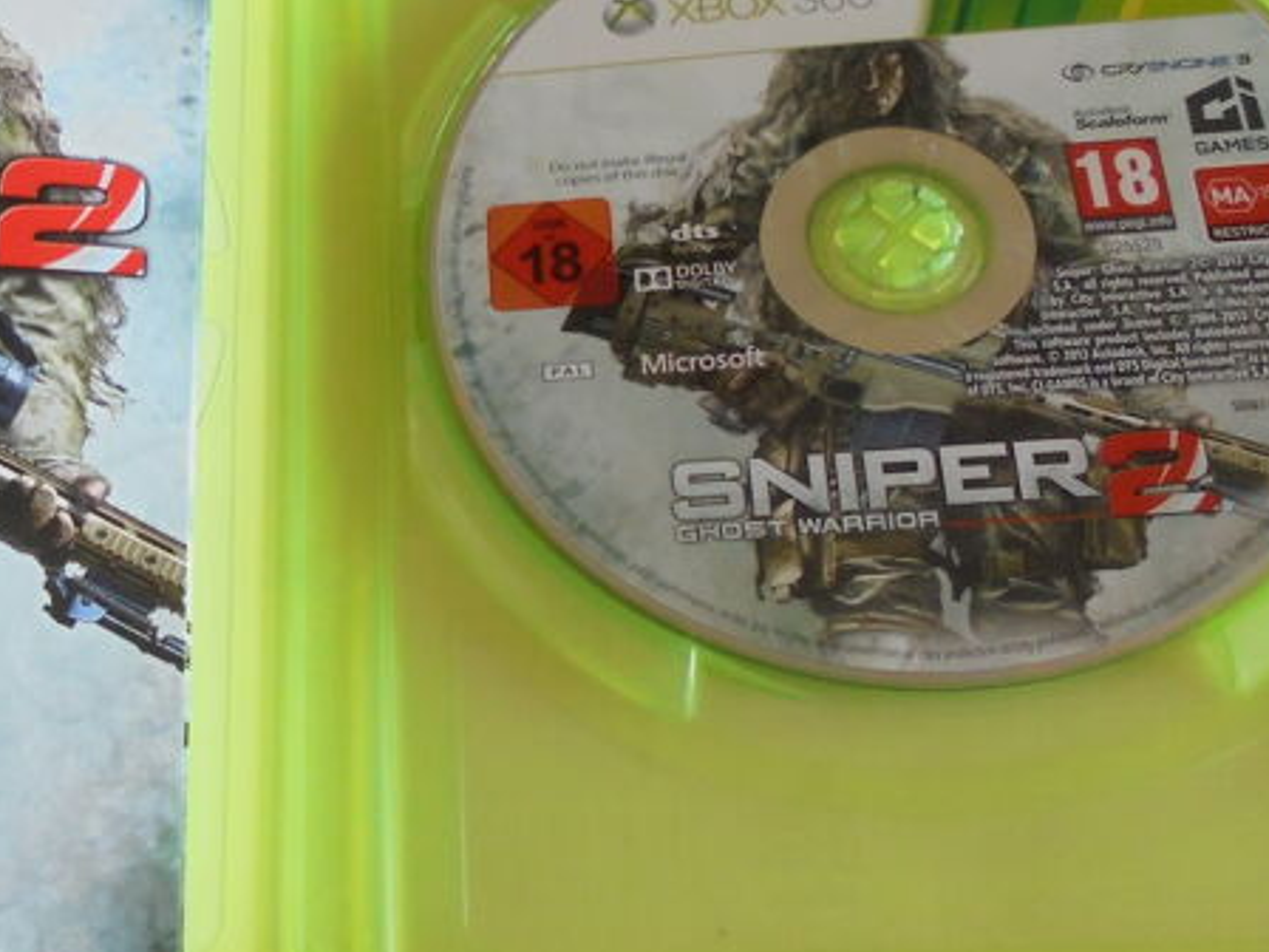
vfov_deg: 25.2
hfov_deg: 32.2
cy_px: 402
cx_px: 227
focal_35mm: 58
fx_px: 2126
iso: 200
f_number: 3.5
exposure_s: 1/30
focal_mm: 4.6
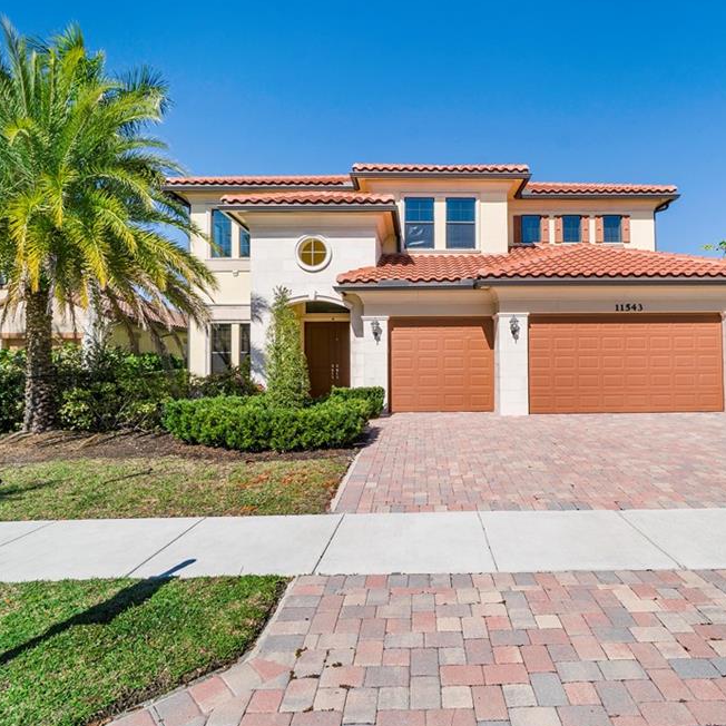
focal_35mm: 20
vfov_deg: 74.8
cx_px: 436
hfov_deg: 74.0
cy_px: 355
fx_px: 475
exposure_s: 1/320
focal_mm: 10
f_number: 11
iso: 100
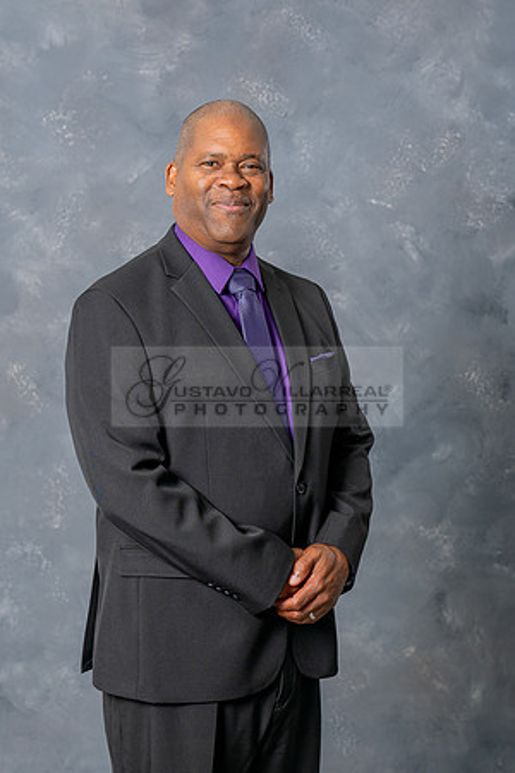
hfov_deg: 18.2
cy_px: 387
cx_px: 310
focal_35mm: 75
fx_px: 1609
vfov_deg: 27.0
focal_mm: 50
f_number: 4
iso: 200
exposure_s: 1/200
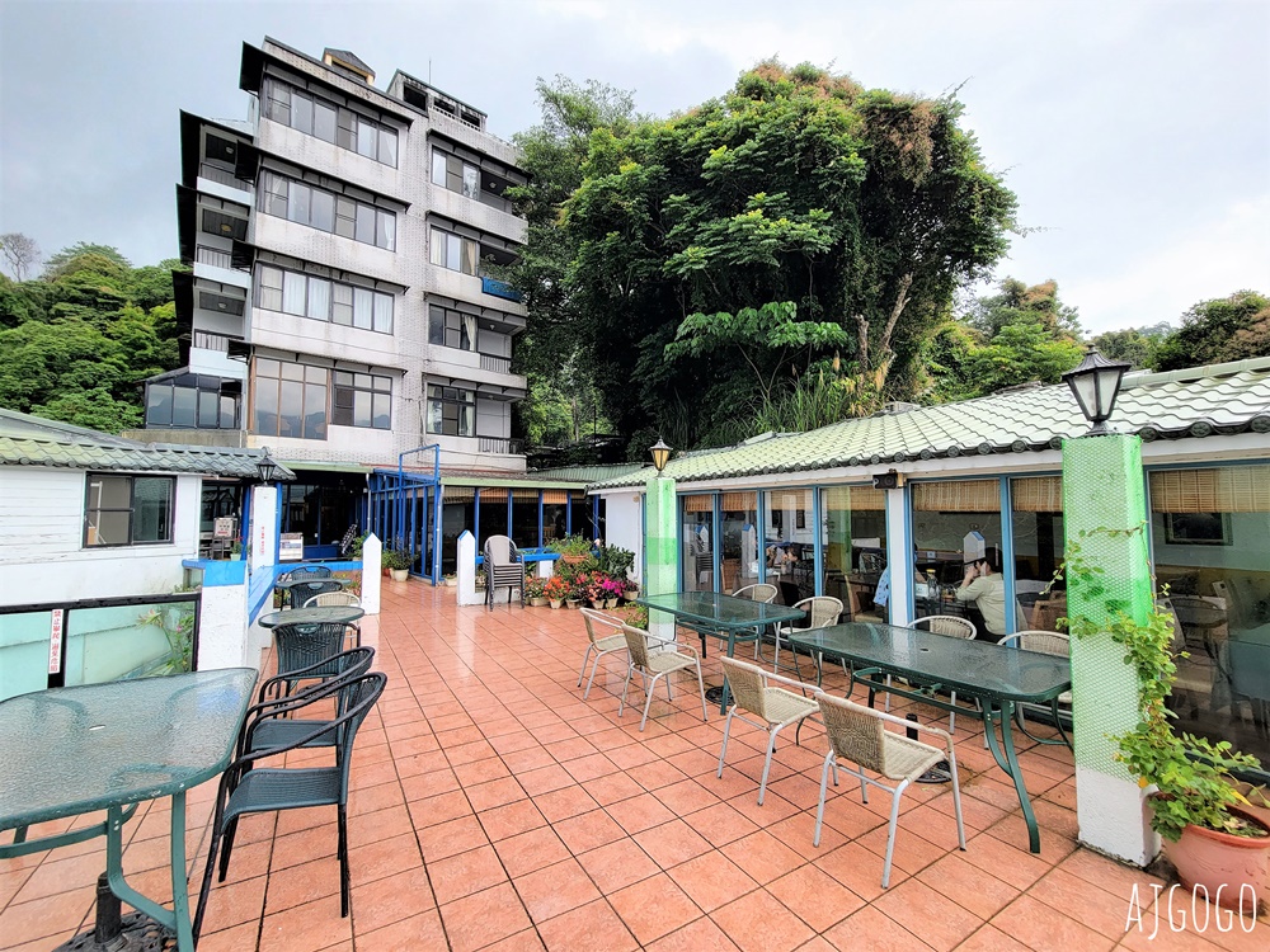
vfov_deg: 89.9
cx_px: 635
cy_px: 476
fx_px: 477
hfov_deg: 106.2
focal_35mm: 13
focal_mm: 2.2
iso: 50
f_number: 2.2
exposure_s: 1/120
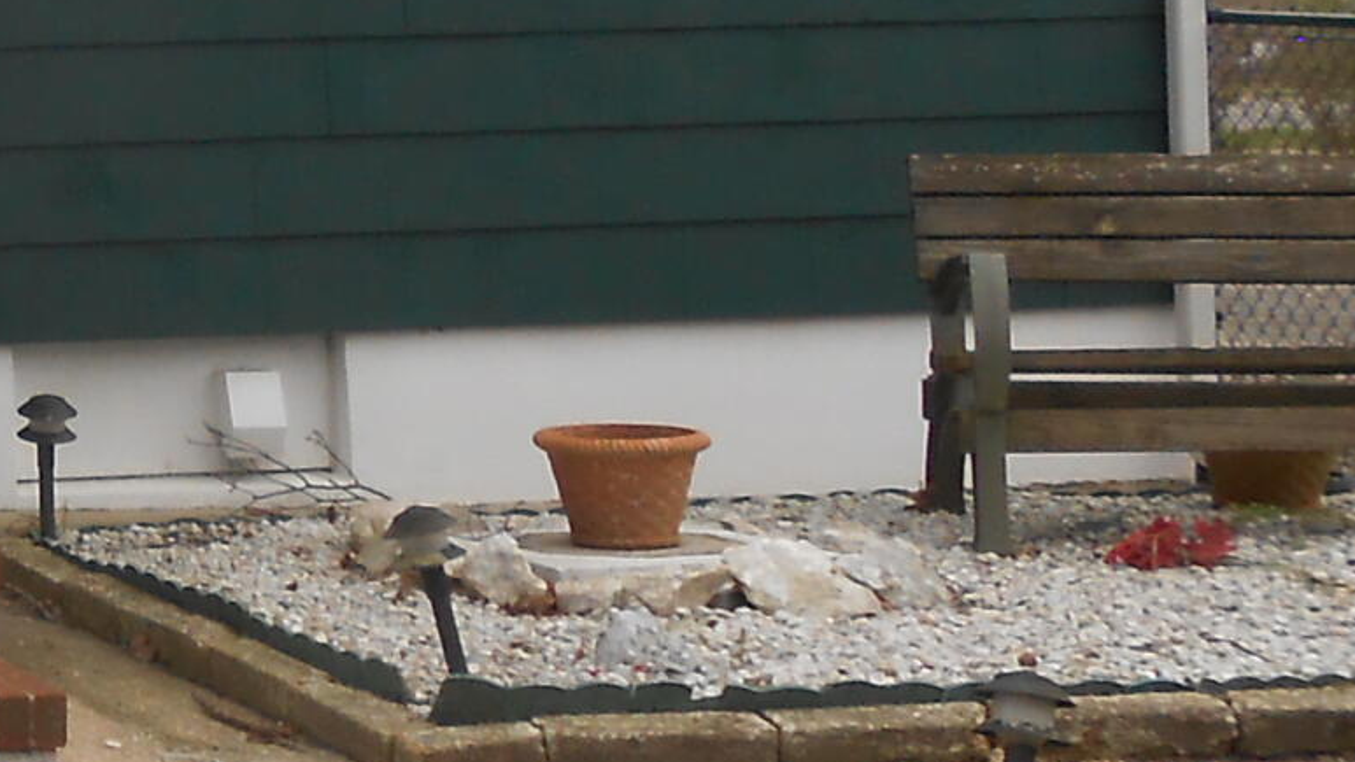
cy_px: 12
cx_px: -1176
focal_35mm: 110
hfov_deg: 16.1
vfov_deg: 10.9
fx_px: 3953
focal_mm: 4.6
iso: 80
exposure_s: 1/80
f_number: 3.5
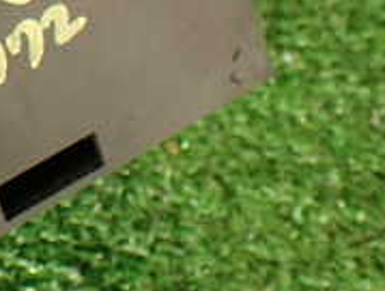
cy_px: -101
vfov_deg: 13.3
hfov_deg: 17.2
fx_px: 1192
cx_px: -120
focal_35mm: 107
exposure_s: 1/50
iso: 200
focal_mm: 5.79
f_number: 2.4
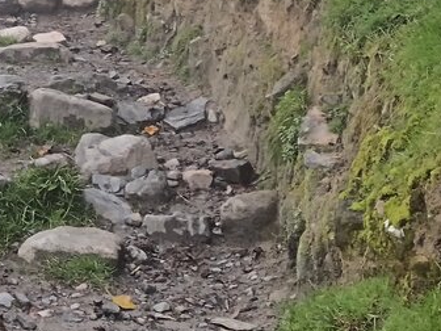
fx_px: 1312
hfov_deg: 18.1
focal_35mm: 103
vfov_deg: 14.0
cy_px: -62
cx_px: -98
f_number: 1.9
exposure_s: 1/100
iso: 242
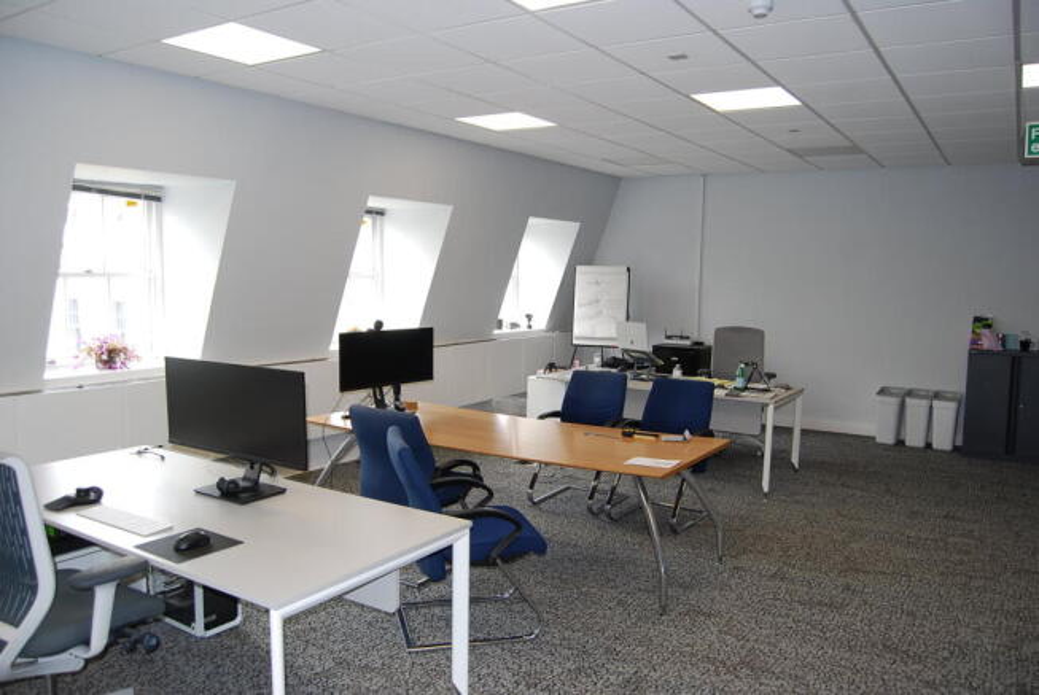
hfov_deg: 67.3
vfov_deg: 48.0
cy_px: 348
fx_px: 780
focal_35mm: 27
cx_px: 520
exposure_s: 1/80
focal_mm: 18
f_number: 3.5
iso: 200
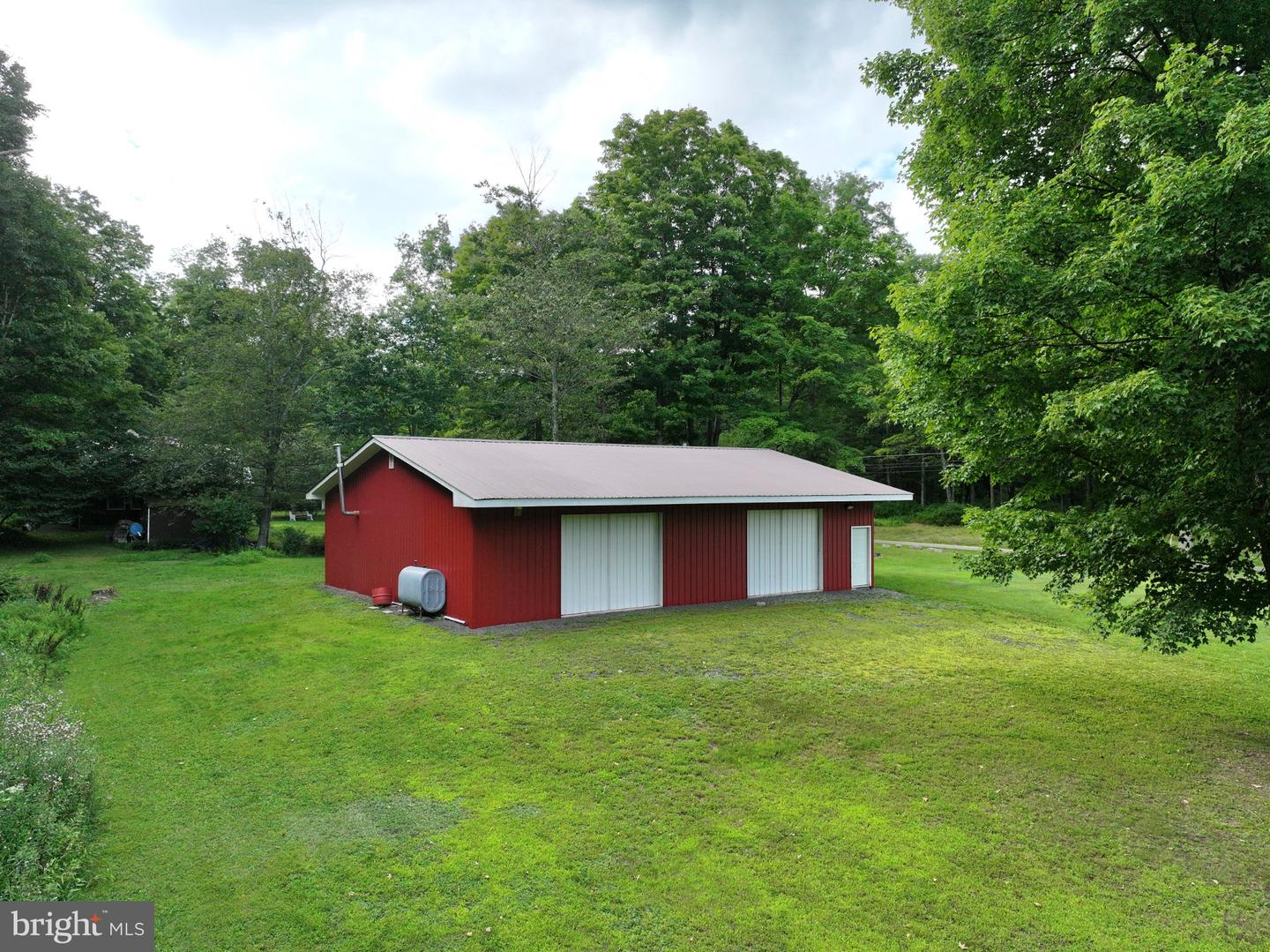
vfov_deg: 56.8
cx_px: 635
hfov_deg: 71.6
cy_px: 476
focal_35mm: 24
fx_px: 880
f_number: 2.8
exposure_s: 1/1600
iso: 400
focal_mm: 12.29
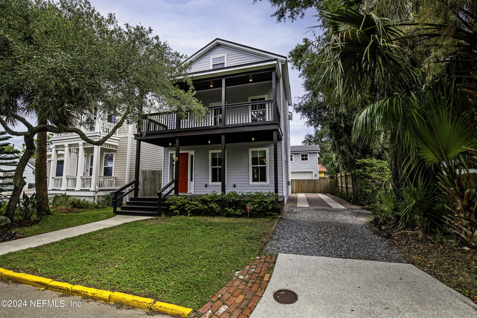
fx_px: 199
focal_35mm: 15
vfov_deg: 77.2
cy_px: 159
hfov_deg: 100.4
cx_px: 238
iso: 320
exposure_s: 1/640
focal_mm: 15
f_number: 5.6
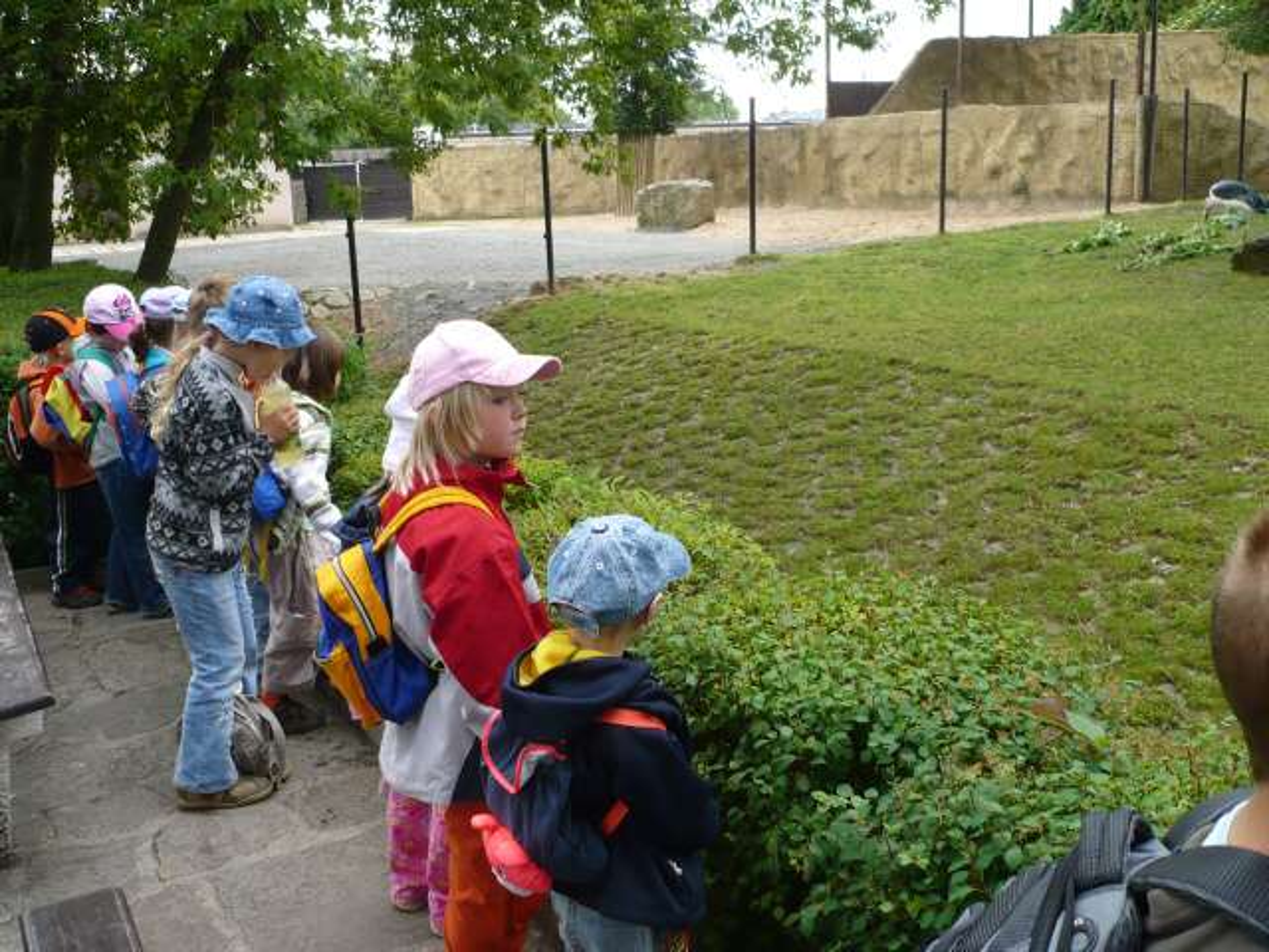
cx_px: 634
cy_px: 476
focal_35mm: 35
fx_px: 1283
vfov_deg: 40.7
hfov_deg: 52.6
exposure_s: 1/250
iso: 100
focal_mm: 5.8
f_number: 2.8
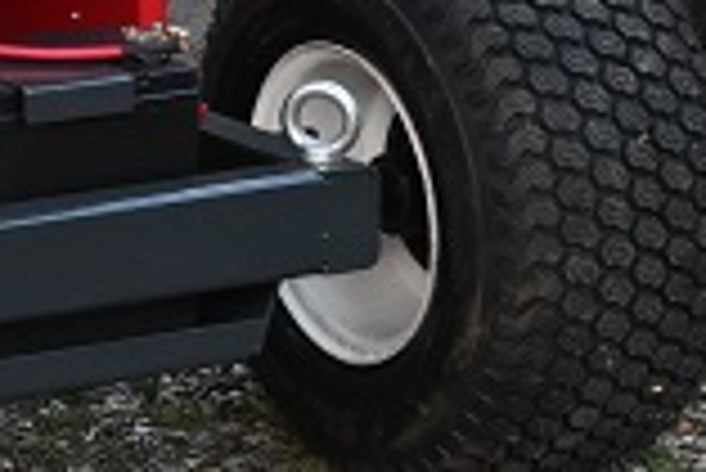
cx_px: -524
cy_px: -315
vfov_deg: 5.3
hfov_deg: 7.7
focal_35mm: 259
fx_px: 5089
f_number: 4.8
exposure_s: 1/125
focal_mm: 30.5
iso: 1100
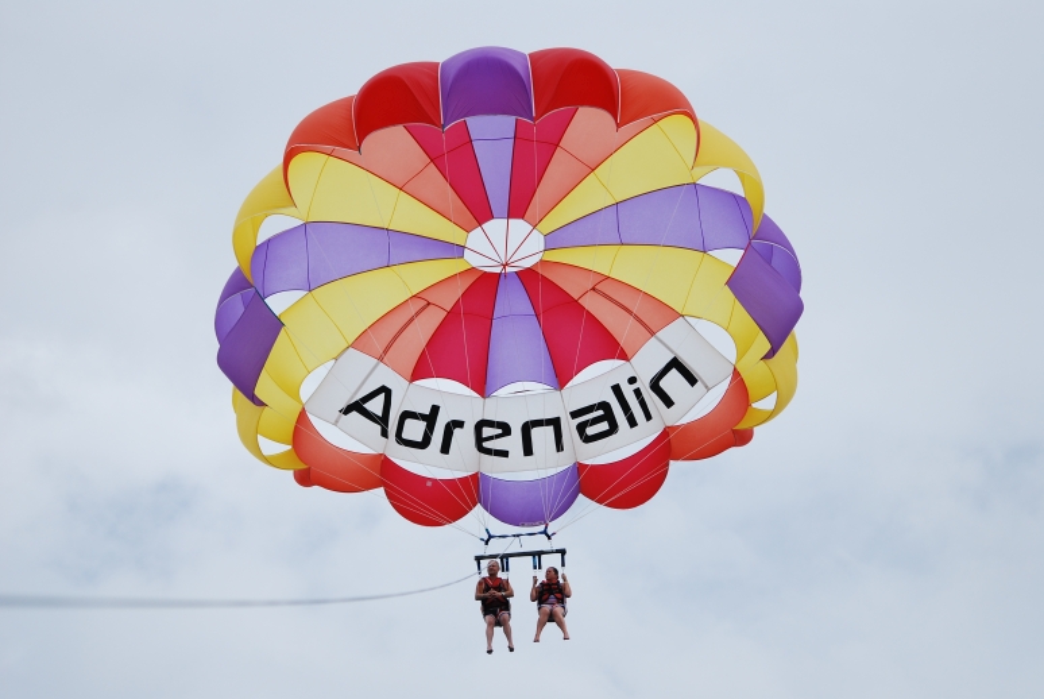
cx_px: 522
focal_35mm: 248
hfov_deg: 8.3
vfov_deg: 5.6
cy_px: 350
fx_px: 7186
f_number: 5
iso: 180
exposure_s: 1/1000
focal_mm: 165
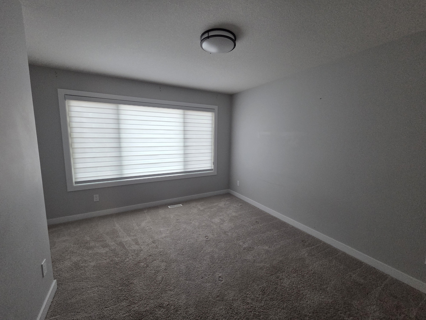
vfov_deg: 89.9
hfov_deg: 106.2
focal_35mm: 13
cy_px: 160
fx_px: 160
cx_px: 213
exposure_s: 1/100
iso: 400
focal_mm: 2.2
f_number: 2.2
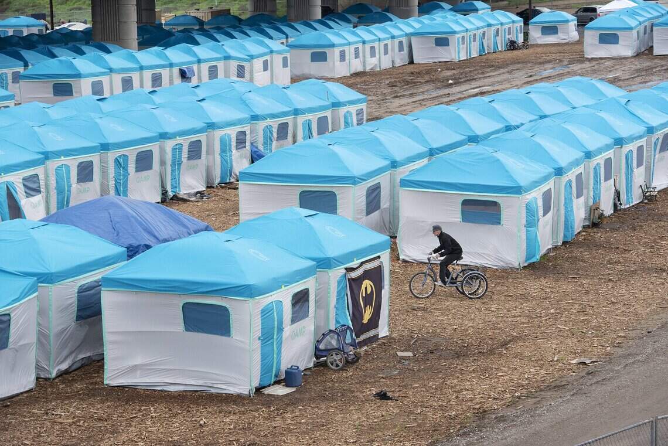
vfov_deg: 10.2
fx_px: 2506
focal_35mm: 135
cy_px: 223
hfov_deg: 15.2
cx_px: 334
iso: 1250
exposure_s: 1/800
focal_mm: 135
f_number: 8
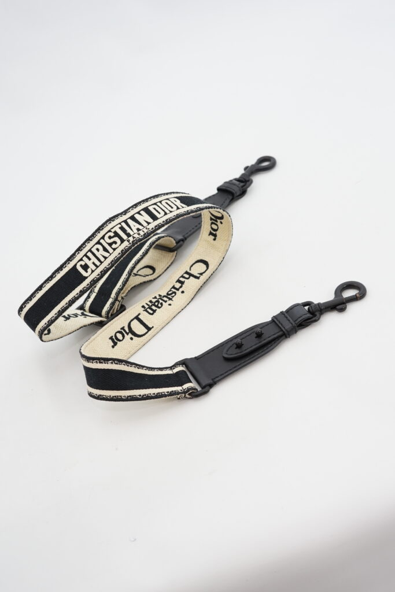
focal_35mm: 50
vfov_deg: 39.6
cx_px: 198
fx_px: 823
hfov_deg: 27.0
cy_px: 296
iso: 640
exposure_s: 1/13
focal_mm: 50
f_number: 6.3
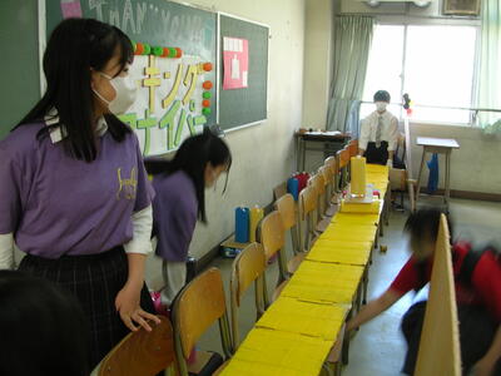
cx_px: 250
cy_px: 188
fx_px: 507
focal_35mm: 35
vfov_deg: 40.7
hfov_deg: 52.6
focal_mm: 5.8
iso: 50
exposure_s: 1/18.8
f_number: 2.8
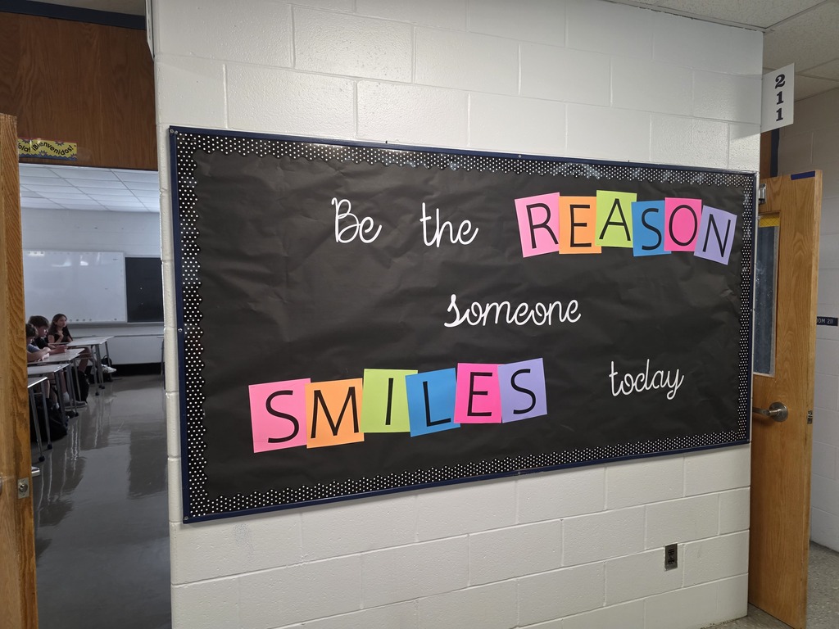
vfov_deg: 58.9
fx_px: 557
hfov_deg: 73.9
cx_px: 420
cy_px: 314
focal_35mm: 23
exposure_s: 1/120
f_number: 1.7
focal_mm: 6.3
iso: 400
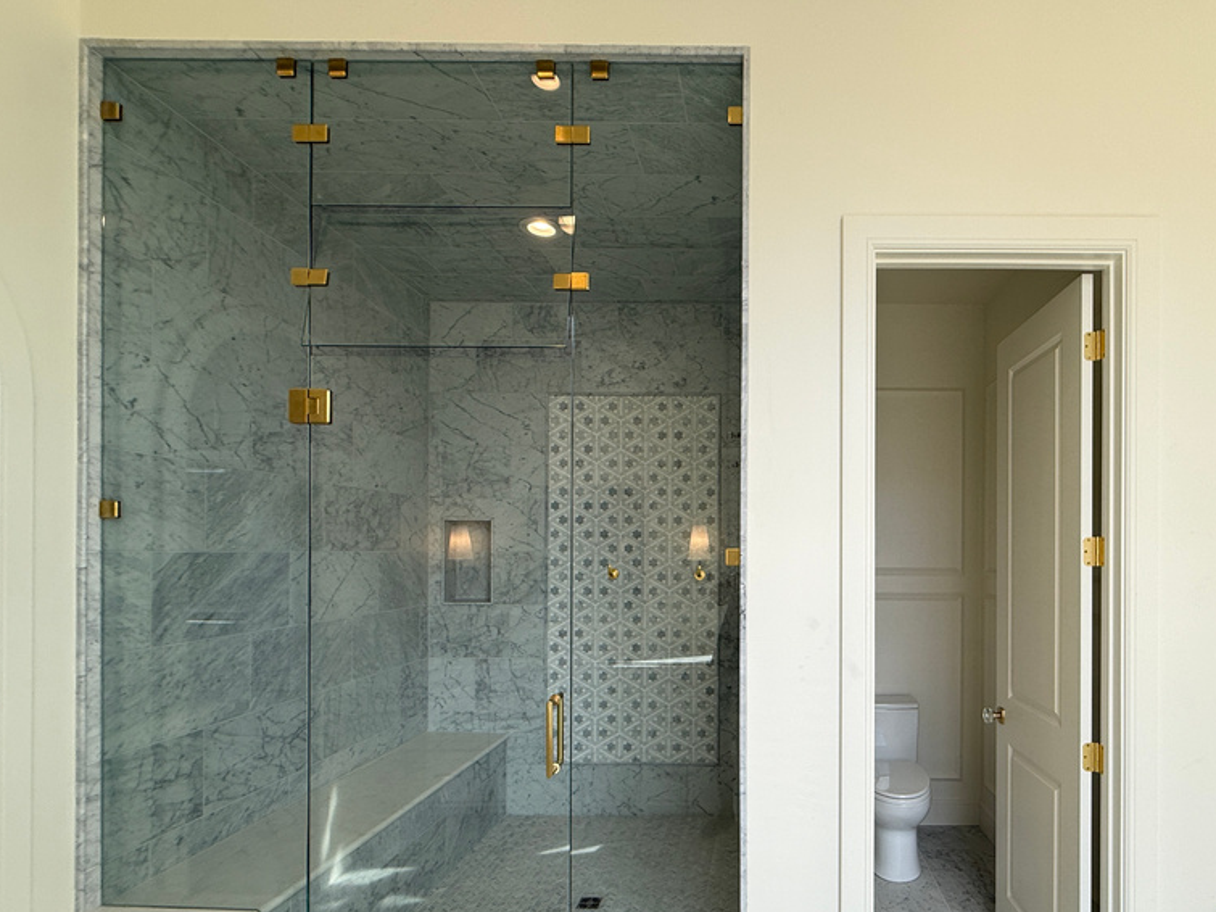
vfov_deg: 67.9
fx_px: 667
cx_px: 776
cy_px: 554
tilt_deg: +1.5
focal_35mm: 19
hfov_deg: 82.7
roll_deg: -1.4
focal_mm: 2.22
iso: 50
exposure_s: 1/176
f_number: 2.2
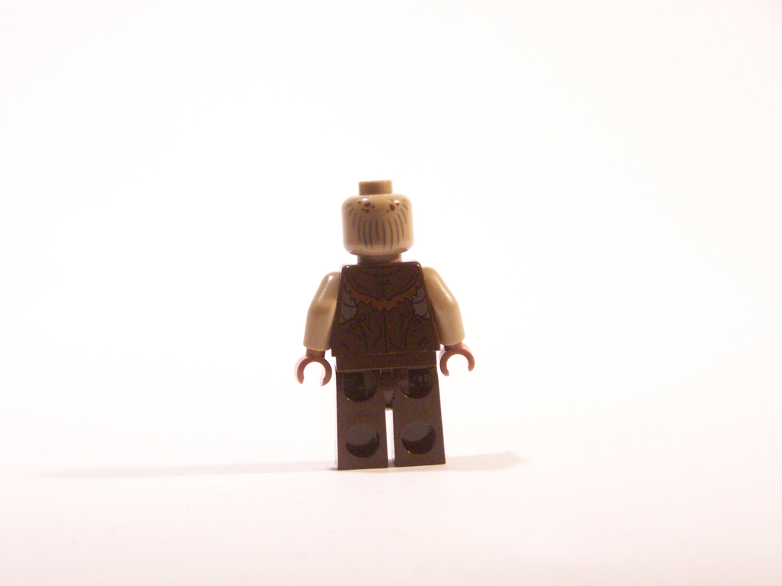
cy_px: 293
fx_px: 2372
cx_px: 391
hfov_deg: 18.7
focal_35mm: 105
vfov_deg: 14.1
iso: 400
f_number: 3.2
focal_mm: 17.5
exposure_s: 1/45
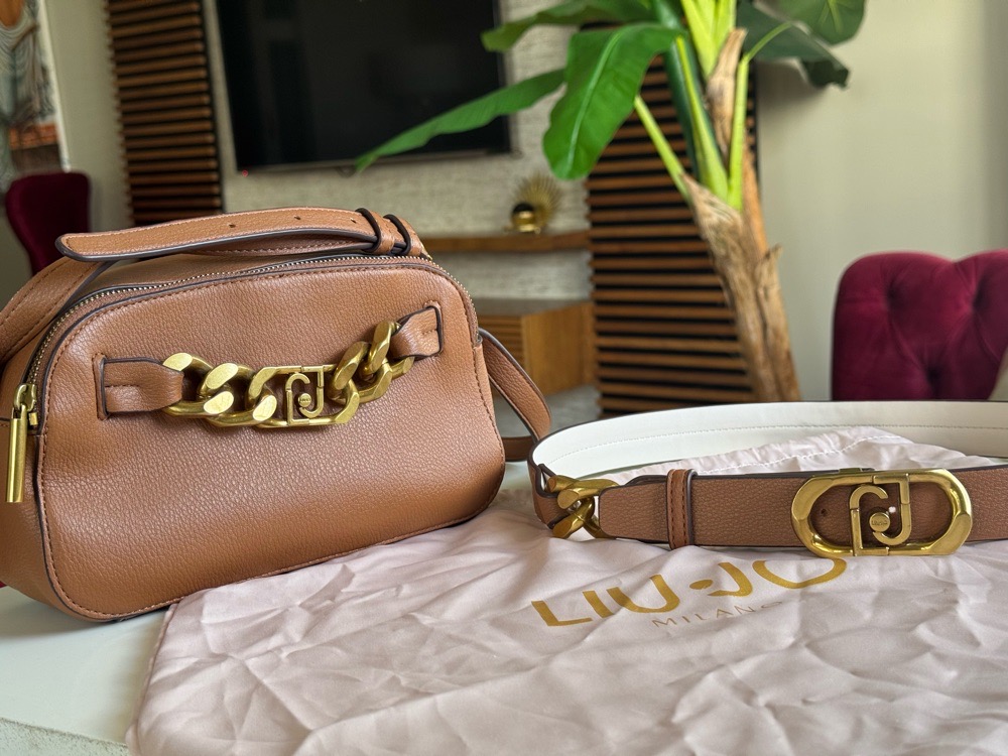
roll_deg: +4.2
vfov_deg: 30.3
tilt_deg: -9.6
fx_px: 1398
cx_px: 504
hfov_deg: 39.7
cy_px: 378
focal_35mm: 48
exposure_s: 1/101
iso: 100
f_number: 1.78
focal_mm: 6.76
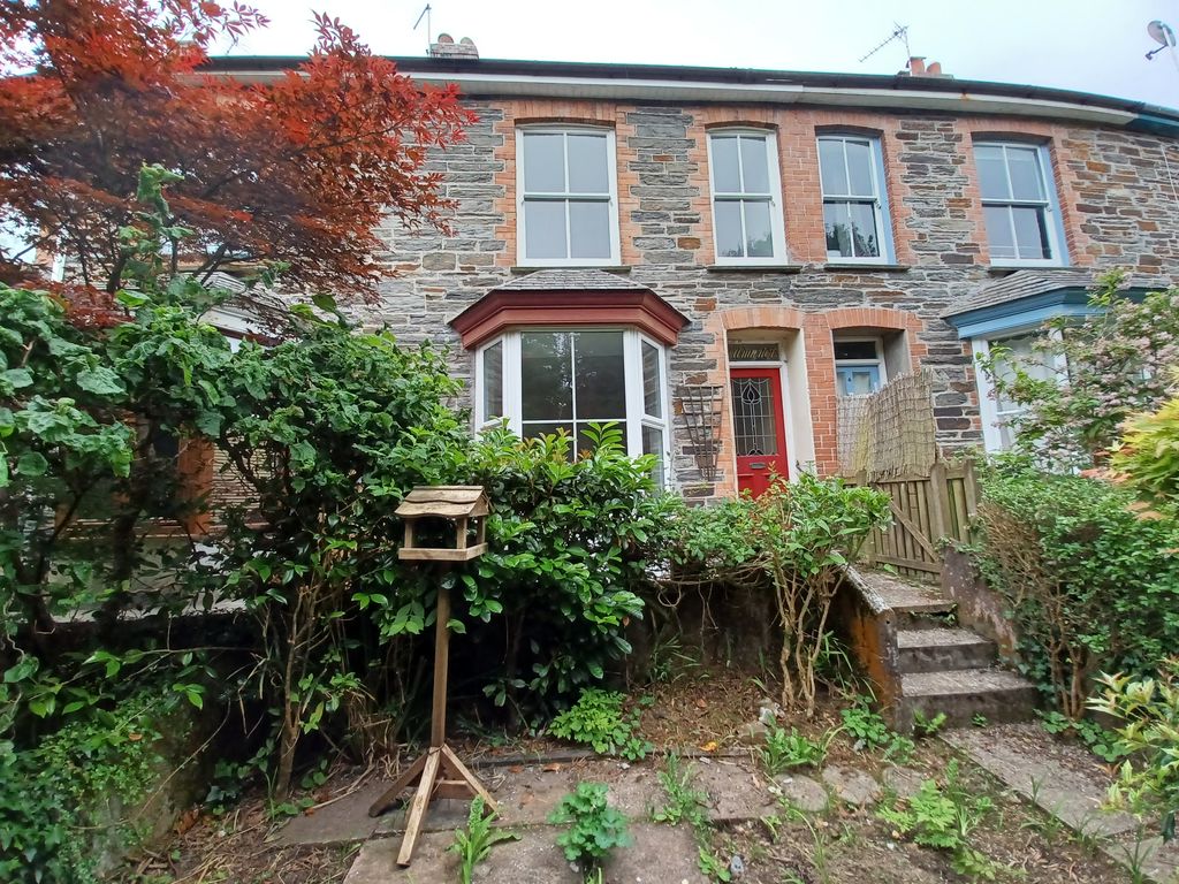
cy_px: 442
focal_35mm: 13
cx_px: 590
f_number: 2.2
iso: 50
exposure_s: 1/100
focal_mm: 1.42
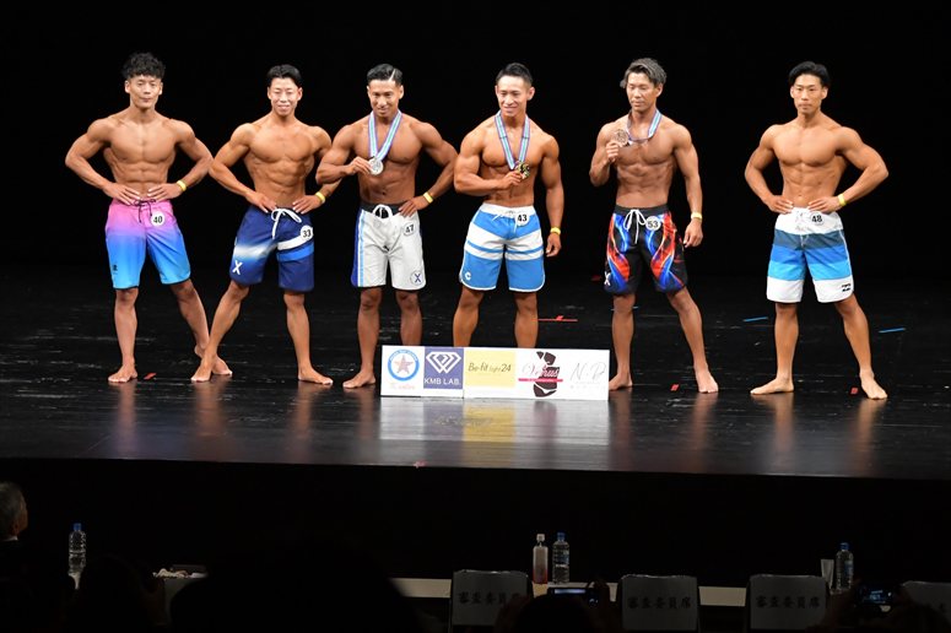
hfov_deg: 13.7
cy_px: 316
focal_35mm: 150
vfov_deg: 9.1
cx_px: 476
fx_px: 3961
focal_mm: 100
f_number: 5.6
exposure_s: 1/400
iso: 3200
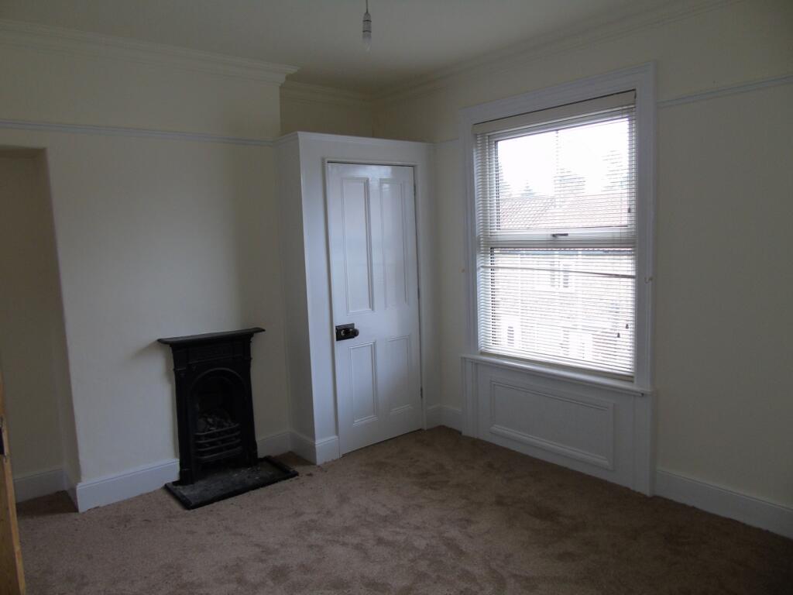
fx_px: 573
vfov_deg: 54.9
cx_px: 396
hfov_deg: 69.4
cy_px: 298
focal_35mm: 25
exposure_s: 1/30
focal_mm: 4.4
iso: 100
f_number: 3.4
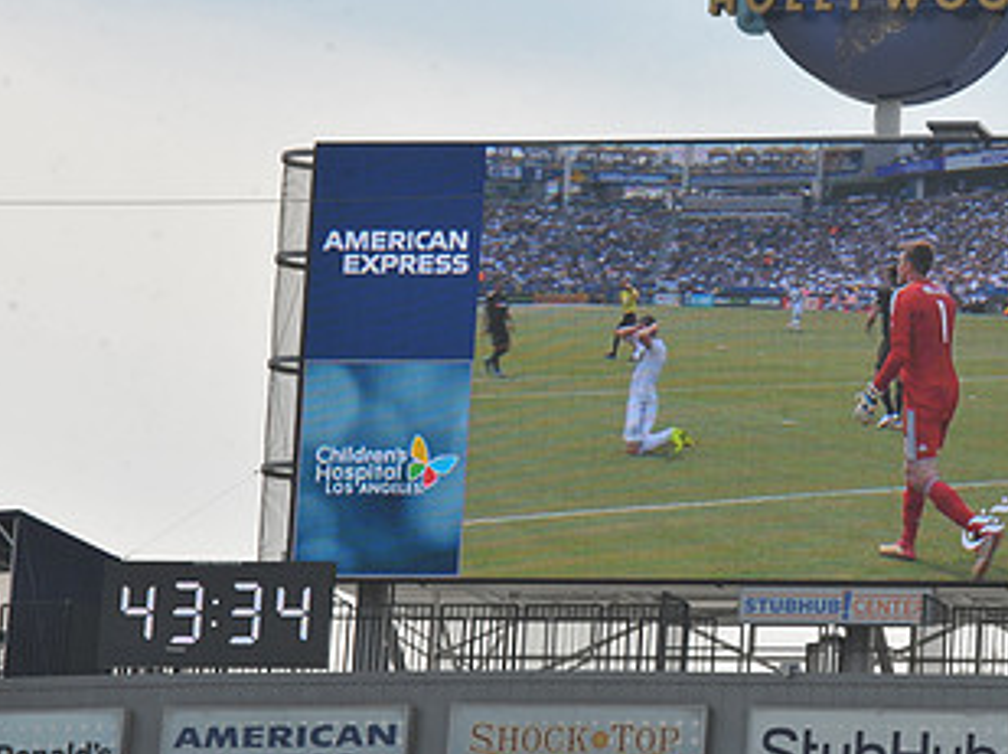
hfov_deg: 6.3
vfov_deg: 4.7
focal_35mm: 316
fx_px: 9191
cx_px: 868
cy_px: 333
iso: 320
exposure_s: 1/500
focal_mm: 175
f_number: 11
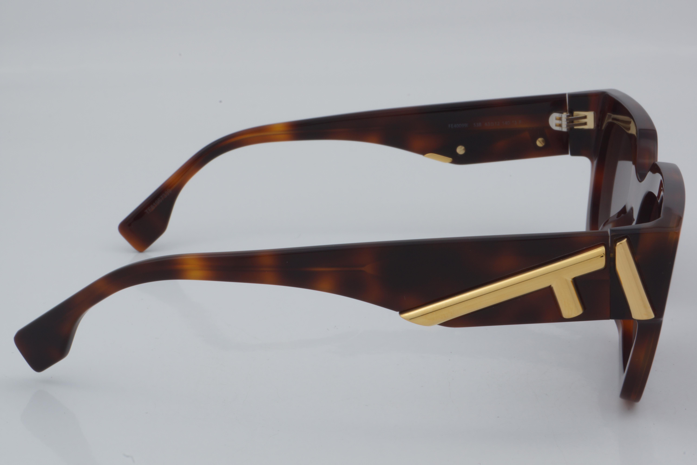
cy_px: 232
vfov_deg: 18.2
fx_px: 1452
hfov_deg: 27.0
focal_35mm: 75
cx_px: 348
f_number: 32
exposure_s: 1/4
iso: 100
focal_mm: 50
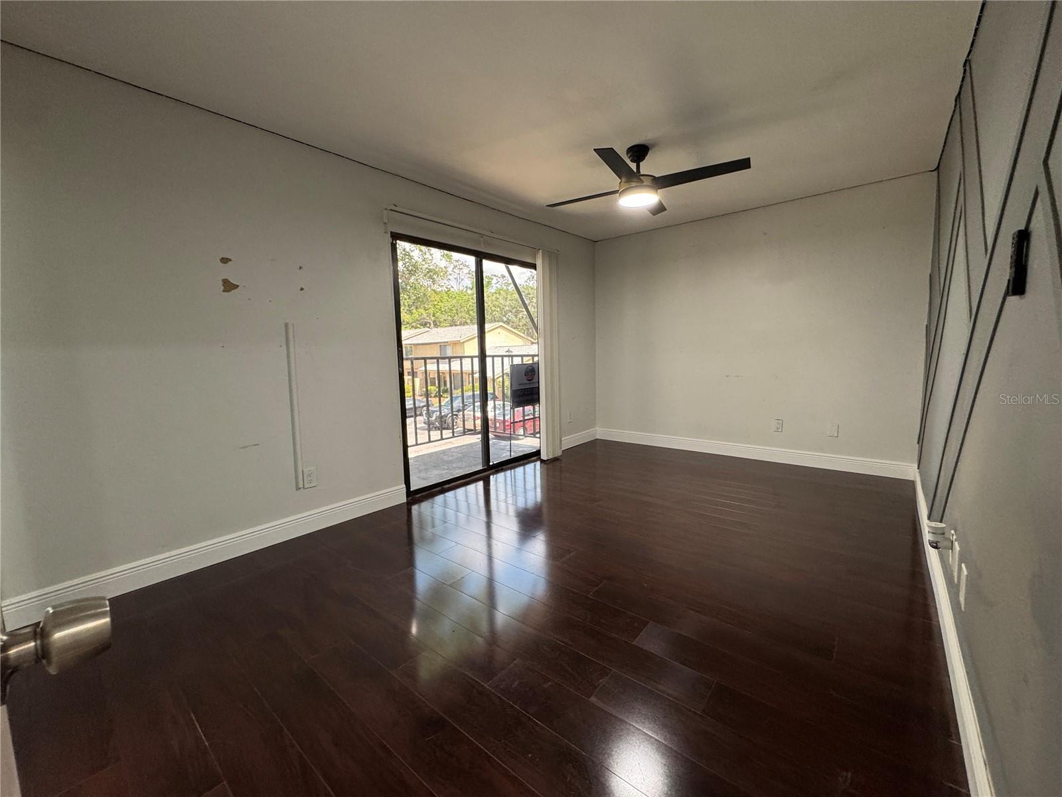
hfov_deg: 102.1
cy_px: 398
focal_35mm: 14
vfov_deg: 85.7
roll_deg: +1.2
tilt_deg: -6.0
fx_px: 430
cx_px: 531
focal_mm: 2.22
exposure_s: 1/60
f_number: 2.2
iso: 250
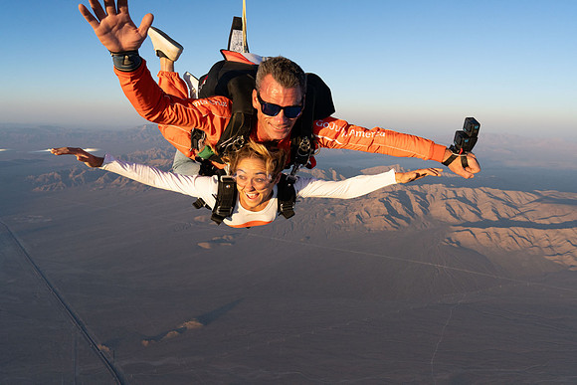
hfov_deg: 73.7
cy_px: 192
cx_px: 288
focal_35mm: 24
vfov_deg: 53.2
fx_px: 385
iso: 1250
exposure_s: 1/2000
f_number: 6.3
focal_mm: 24
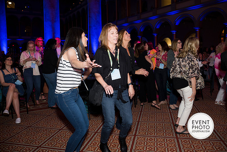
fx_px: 178
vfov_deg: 46.2
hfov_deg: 65.2
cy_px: 76
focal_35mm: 28
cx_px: 114
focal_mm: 28
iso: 800
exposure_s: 1/100
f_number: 4
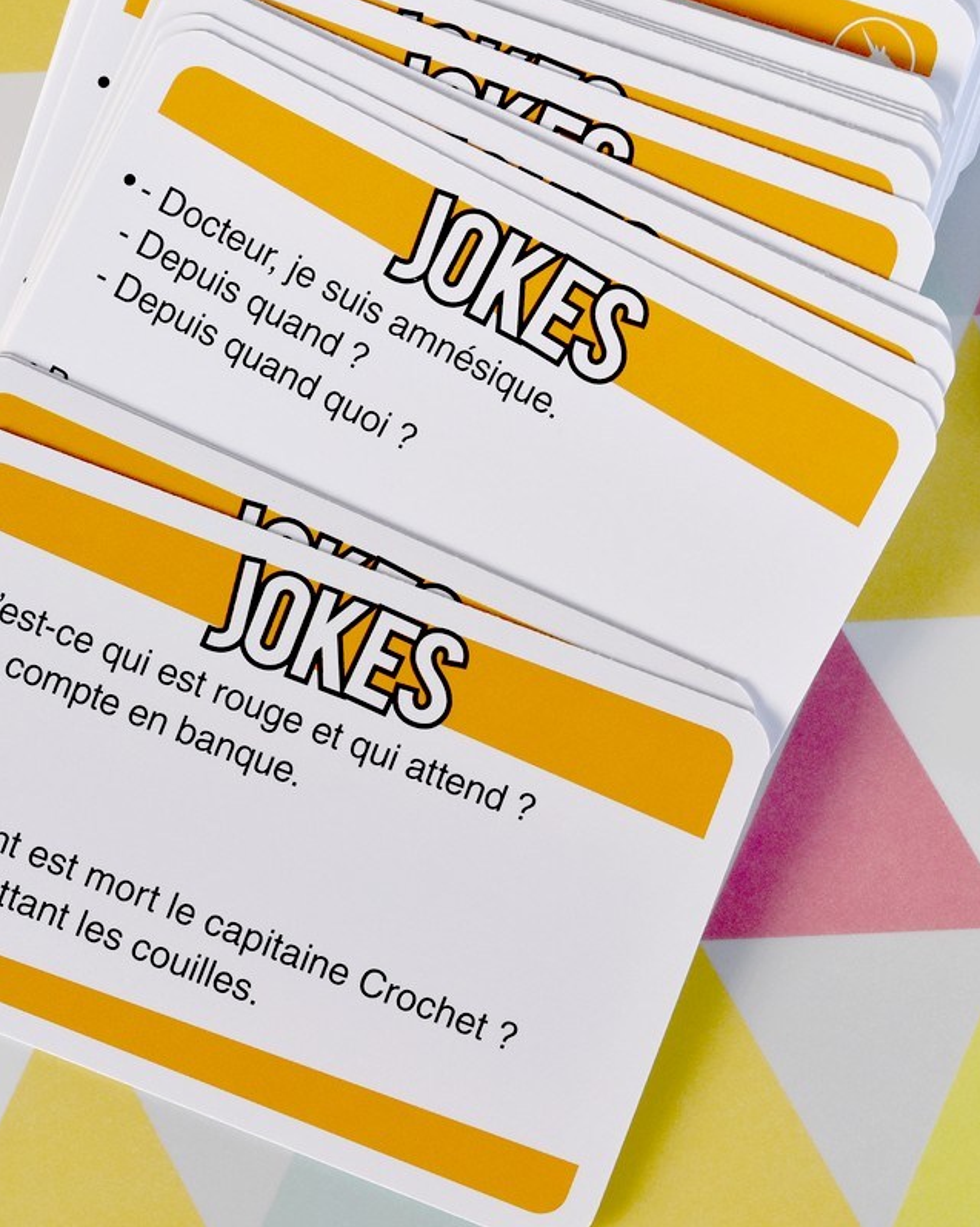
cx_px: 380
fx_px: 4234
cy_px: 613
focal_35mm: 117
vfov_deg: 16.5
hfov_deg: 13.2
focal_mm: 55
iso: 800
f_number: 8
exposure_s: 1/250
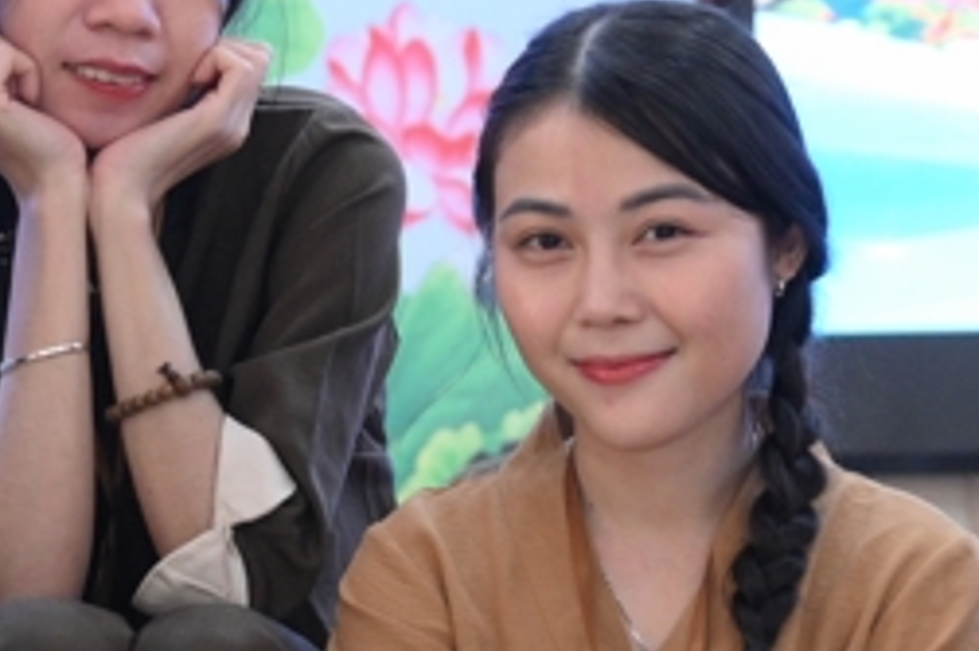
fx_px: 5082
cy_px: 242
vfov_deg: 7.3
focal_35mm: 187
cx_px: 224
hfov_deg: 11.0
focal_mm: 48
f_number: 4
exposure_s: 1/100
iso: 3200
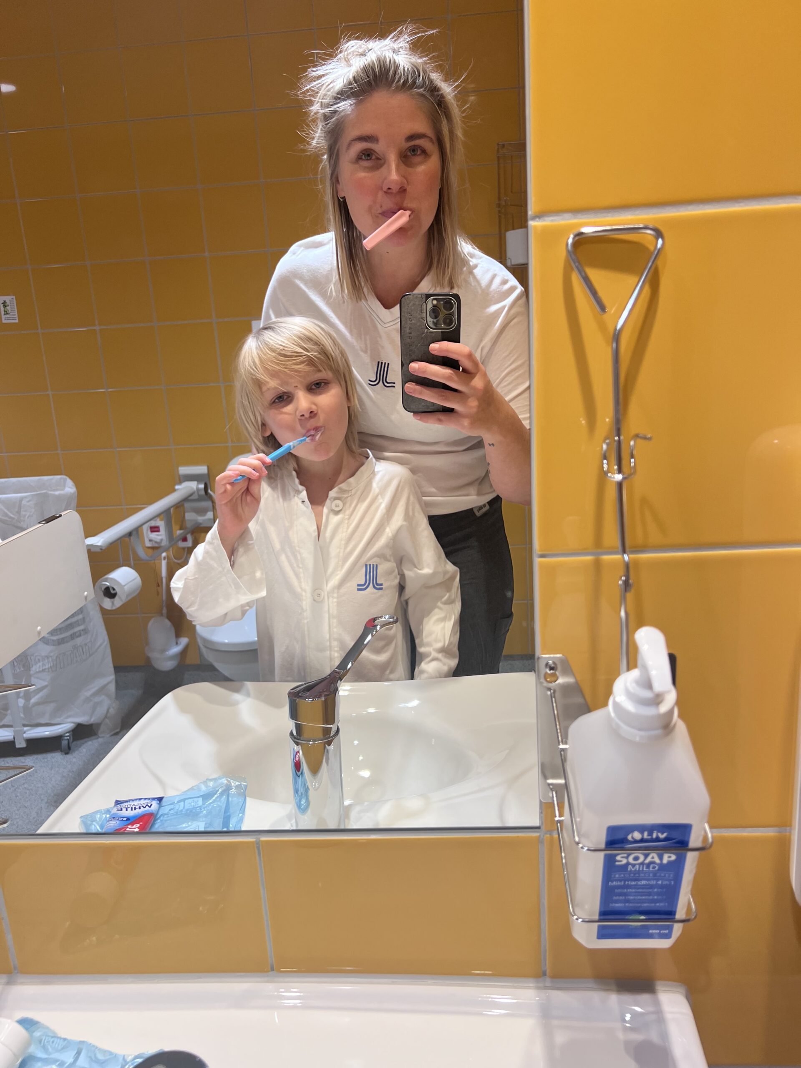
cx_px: 400
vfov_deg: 67.3
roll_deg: +3.7
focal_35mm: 26
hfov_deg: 53.1
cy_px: 534
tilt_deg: -14.4
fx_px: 802
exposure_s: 1/100
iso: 125
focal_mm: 5.7
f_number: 1.5
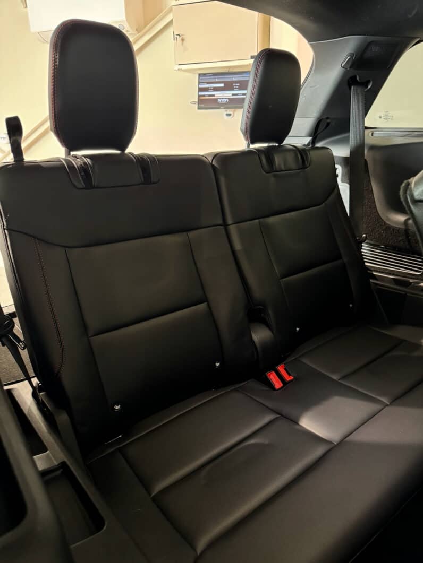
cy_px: 282
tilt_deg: -19.8
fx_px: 391
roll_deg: -0.2
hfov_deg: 56.8
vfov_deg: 71.6
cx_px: 212
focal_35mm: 24
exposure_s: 1/29
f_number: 1.78
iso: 1000
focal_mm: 6.76
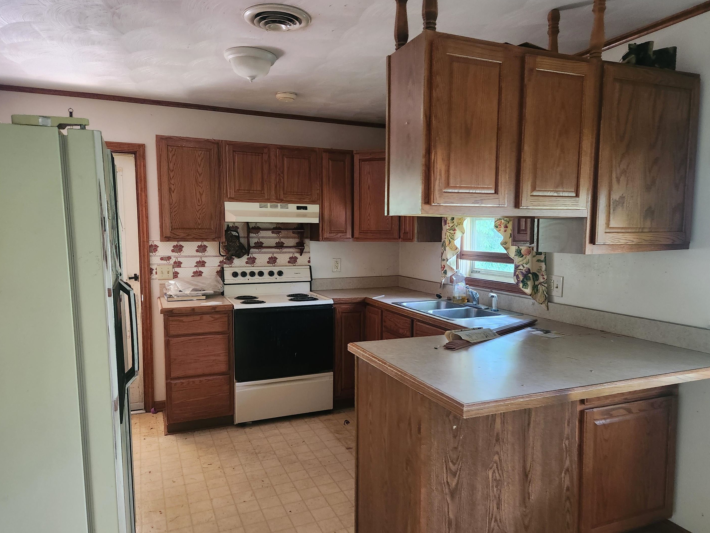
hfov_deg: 69.3
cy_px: 275
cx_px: 371
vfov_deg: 54.9
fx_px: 513
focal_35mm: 25
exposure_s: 1/30
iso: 640
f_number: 1.8
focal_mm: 5.4
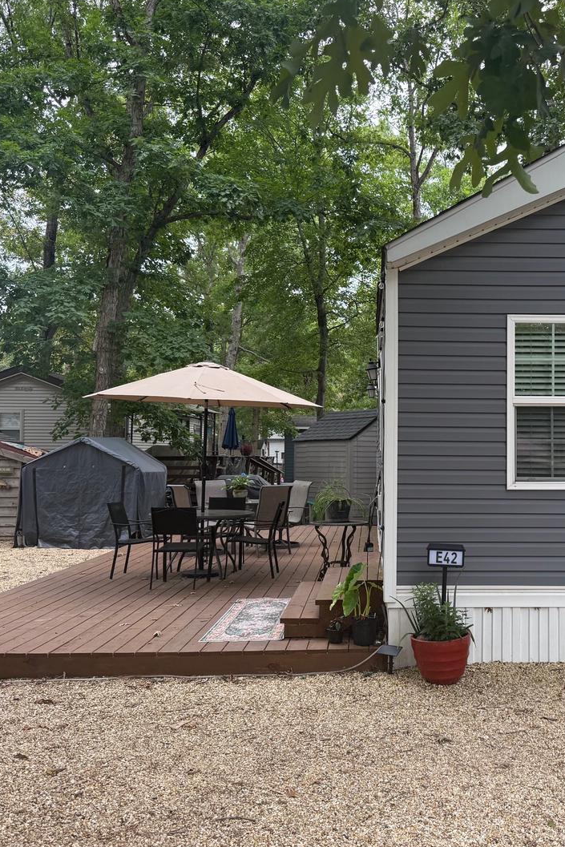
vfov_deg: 55.8
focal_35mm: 34
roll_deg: -0.3
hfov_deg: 38.1
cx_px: 408
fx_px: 800
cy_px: 425
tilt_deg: +3.4
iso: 100
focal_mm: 6.76
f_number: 1.78
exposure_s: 1/547
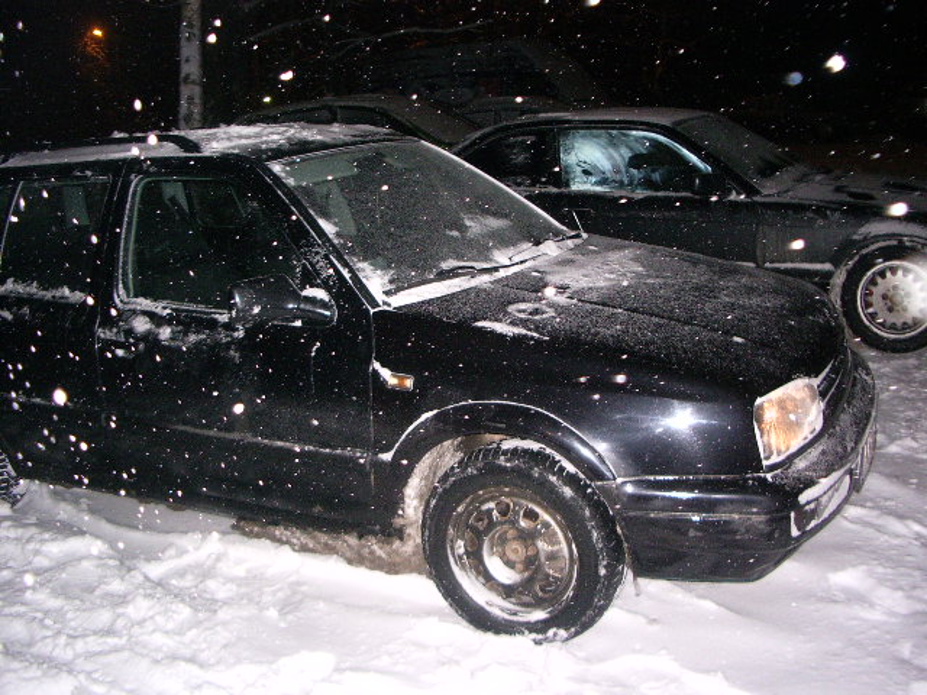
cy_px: 348
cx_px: 464
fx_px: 937
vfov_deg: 40.7
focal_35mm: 35
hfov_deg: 52.6
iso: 200
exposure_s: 1/40
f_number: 2.6
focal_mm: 5.8
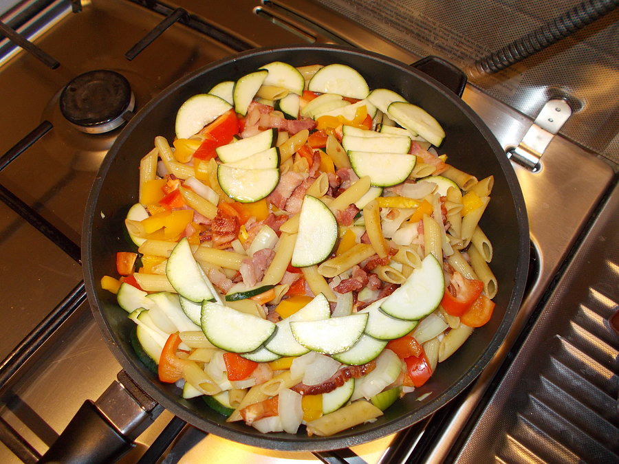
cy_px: 232
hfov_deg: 60.0
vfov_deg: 46.8
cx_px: 310
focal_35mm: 30
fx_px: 536
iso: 200
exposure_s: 1/25
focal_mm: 5.3
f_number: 3.4
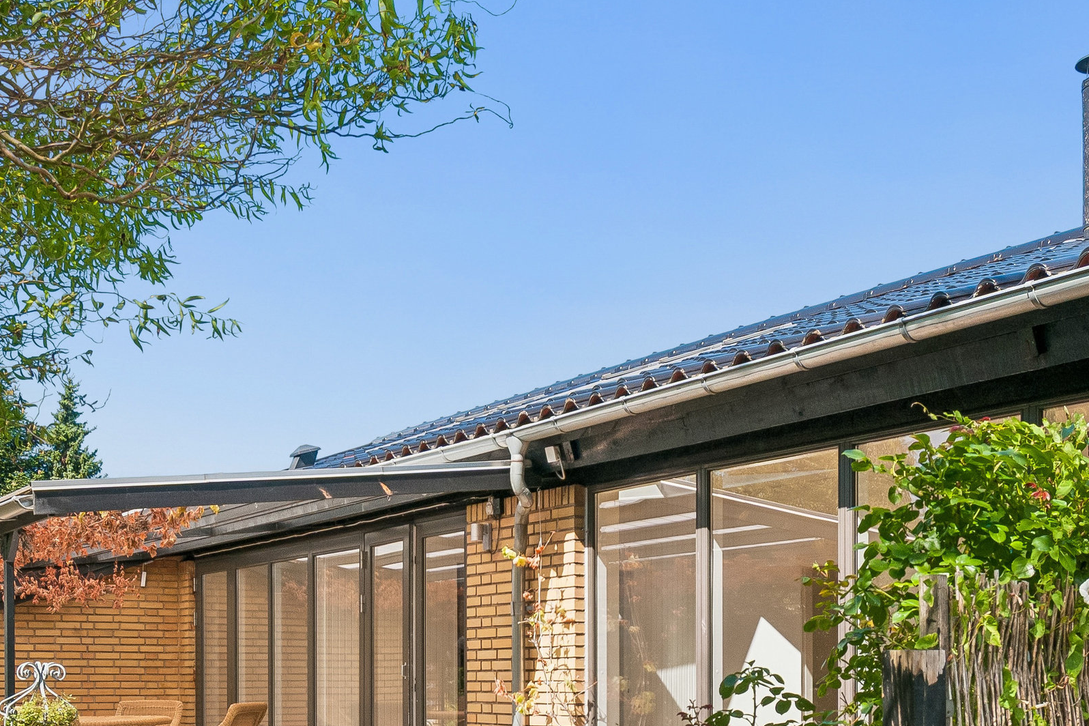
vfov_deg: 27.0
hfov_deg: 41.1
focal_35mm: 48
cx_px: 464
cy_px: 669
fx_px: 1450
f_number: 10
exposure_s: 1/250
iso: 200
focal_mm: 17
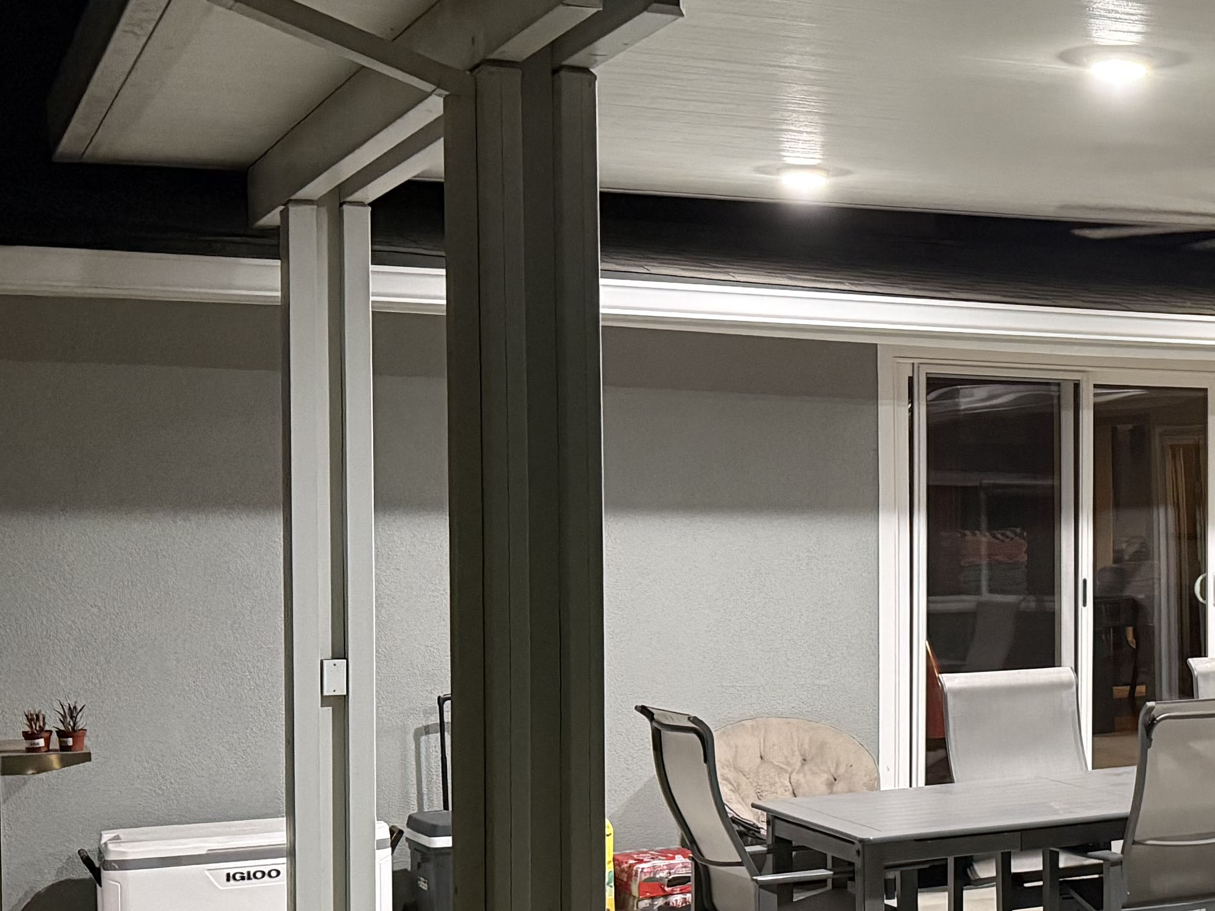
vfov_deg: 23.2
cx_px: 1332
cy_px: 558
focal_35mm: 63
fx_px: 2211
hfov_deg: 28.0
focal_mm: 6.76
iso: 800
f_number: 1.78
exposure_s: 1/40
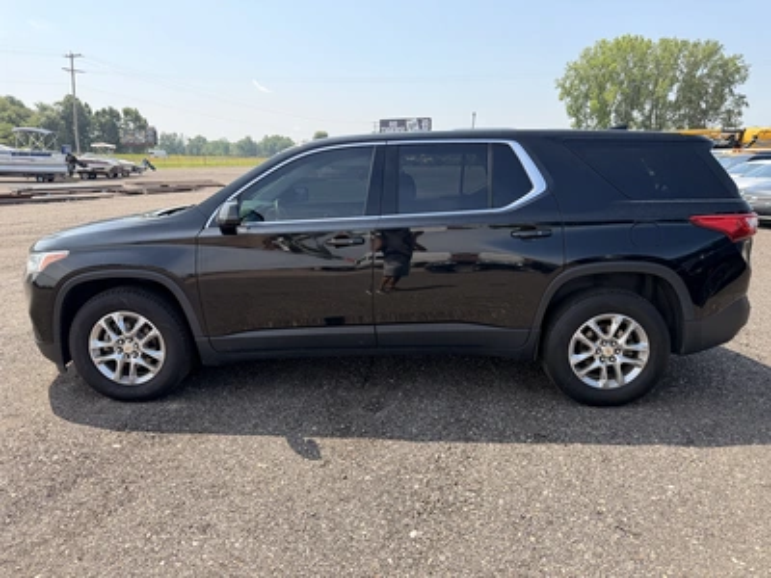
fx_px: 535
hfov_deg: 71.6
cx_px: 386
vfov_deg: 56.8
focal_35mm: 24
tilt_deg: -10.6
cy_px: 289
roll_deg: +1.6
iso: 100
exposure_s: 1/2110
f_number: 1.78
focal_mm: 6.76
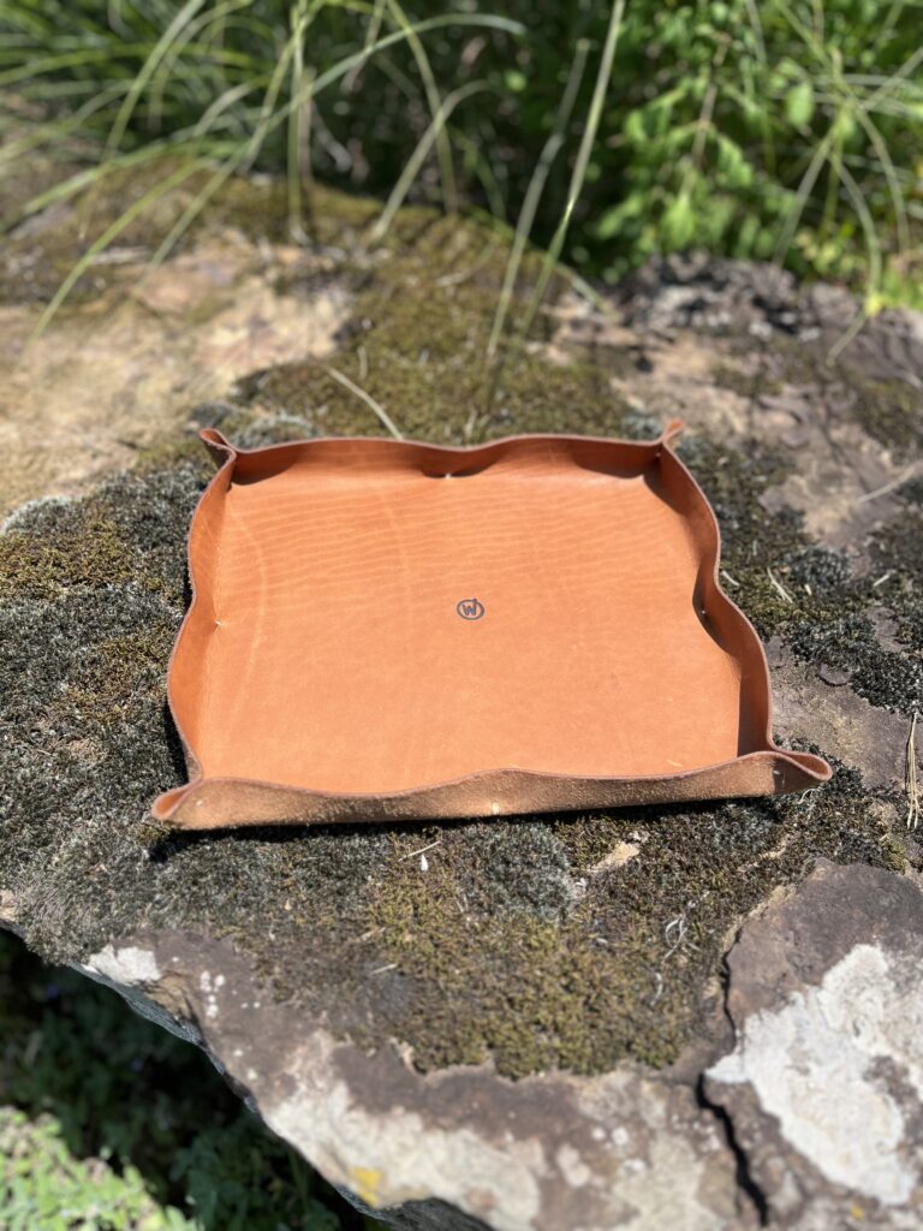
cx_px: 462
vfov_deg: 67.3
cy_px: 616
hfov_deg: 53.1
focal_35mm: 26
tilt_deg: -47.6
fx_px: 924
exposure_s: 1/1992
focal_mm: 5.1
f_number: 1.6
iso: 50
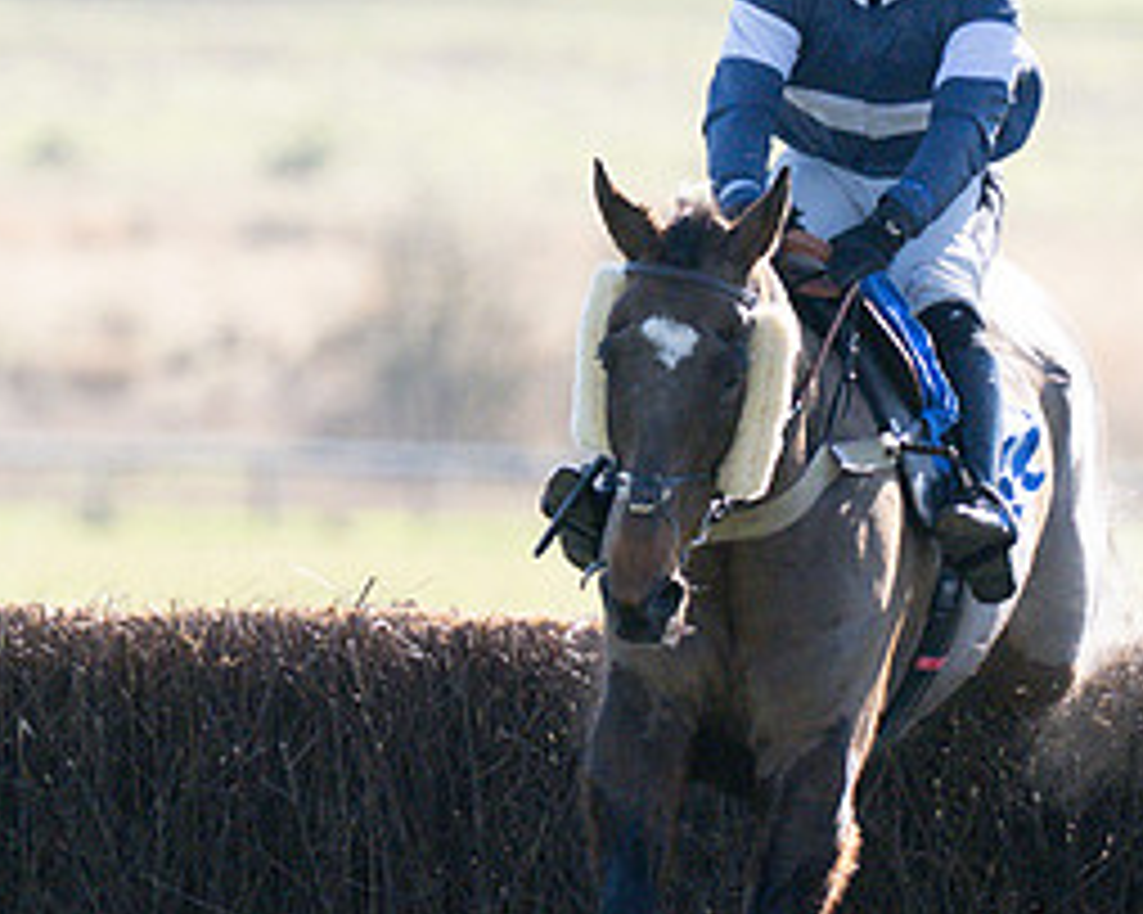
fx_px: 26072
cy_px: 281
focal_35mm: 771
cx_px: 746
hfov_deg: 2.5
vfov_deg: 2.0
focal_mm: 175
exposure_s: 1/6400
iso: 400
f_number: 2.8
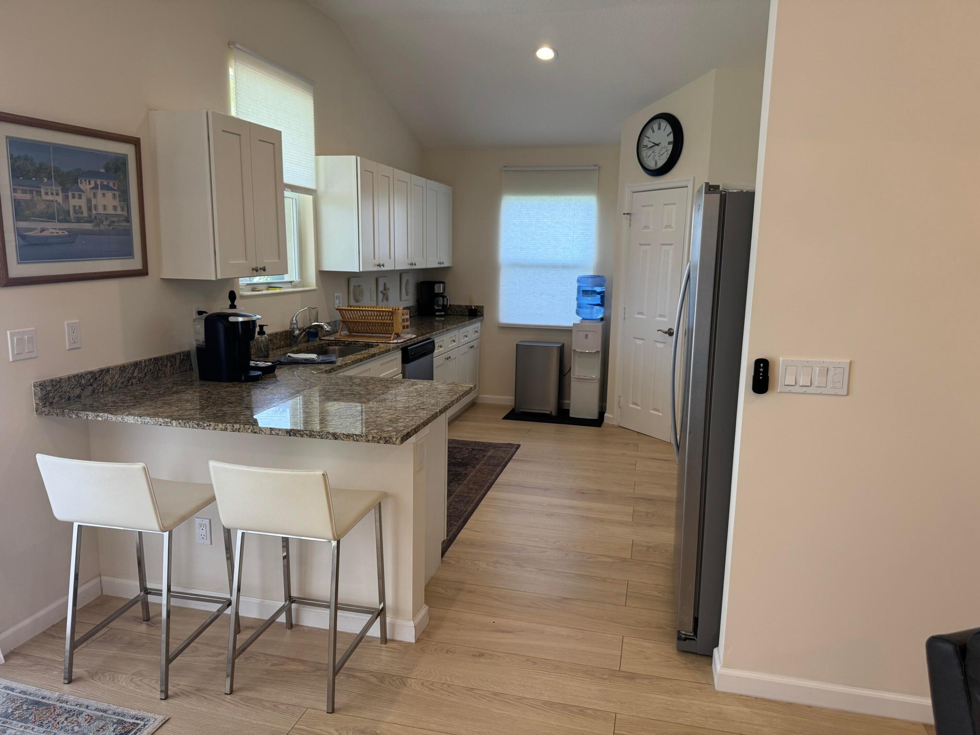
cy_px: 368
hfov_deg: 71.6
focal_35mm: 24
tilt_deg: -8.9
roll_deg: -1.6
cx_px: 490
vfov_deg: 56.8
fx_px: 679
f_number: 1.78
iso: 125
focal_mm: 6.76
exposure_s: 1/120
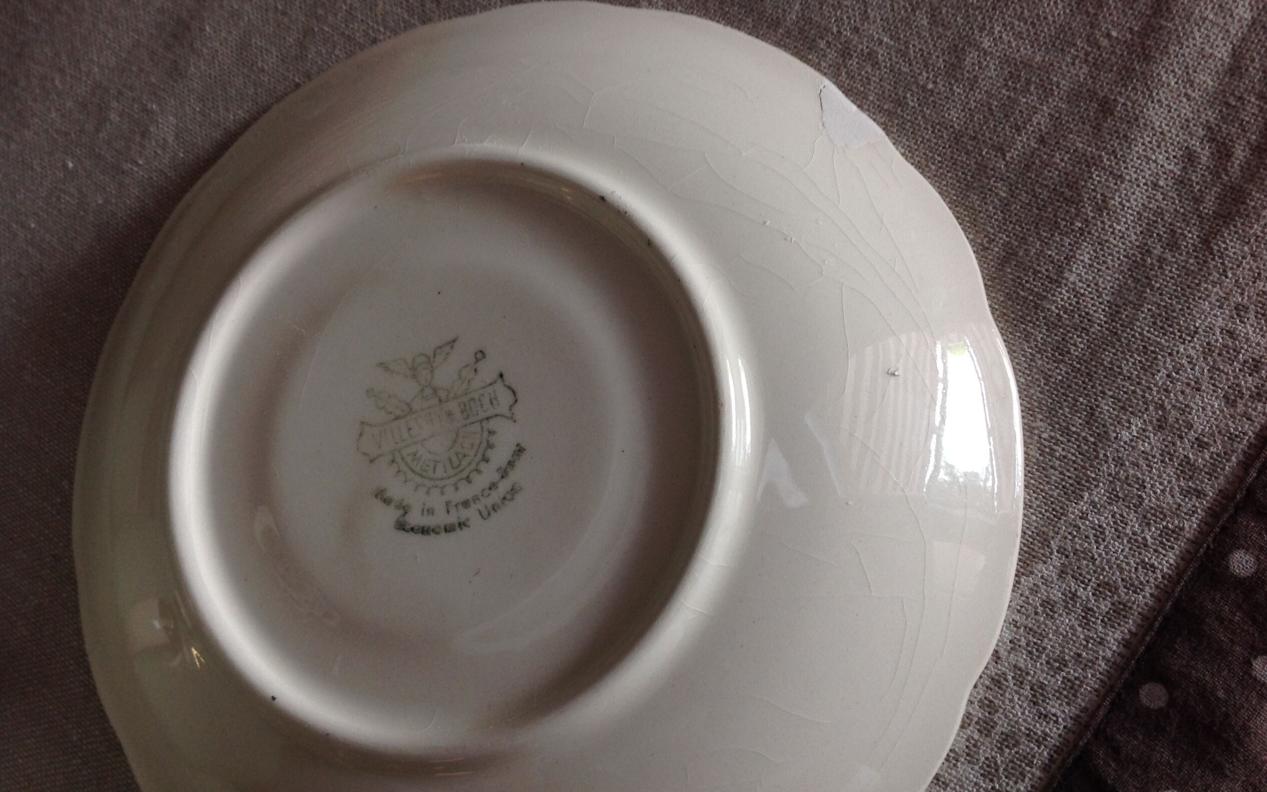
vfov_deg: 33.6
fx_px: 1312
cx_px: 633
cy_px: 394
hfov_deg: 51.5
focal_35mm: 38
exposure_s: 1/17
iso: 50
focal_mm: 4.28
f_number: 2.4
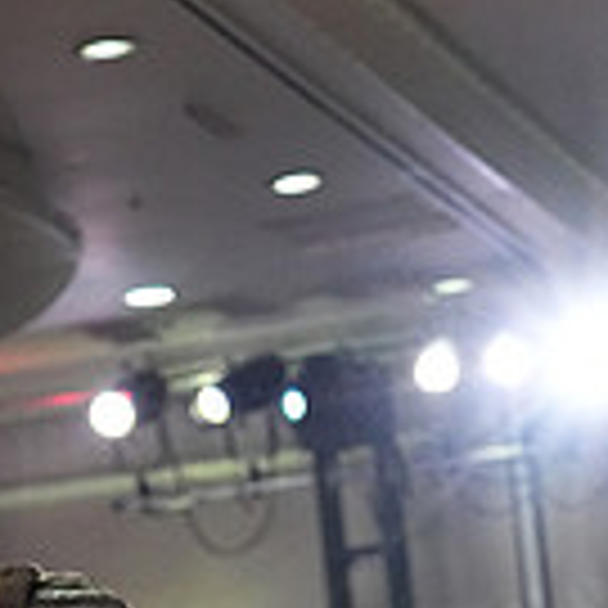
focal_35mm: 278
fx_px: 5524
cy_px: 1302
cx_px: 25
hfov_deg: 6.3
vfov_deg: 6.1
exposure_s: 1/400
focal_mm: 76
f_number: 4.5
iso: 6400
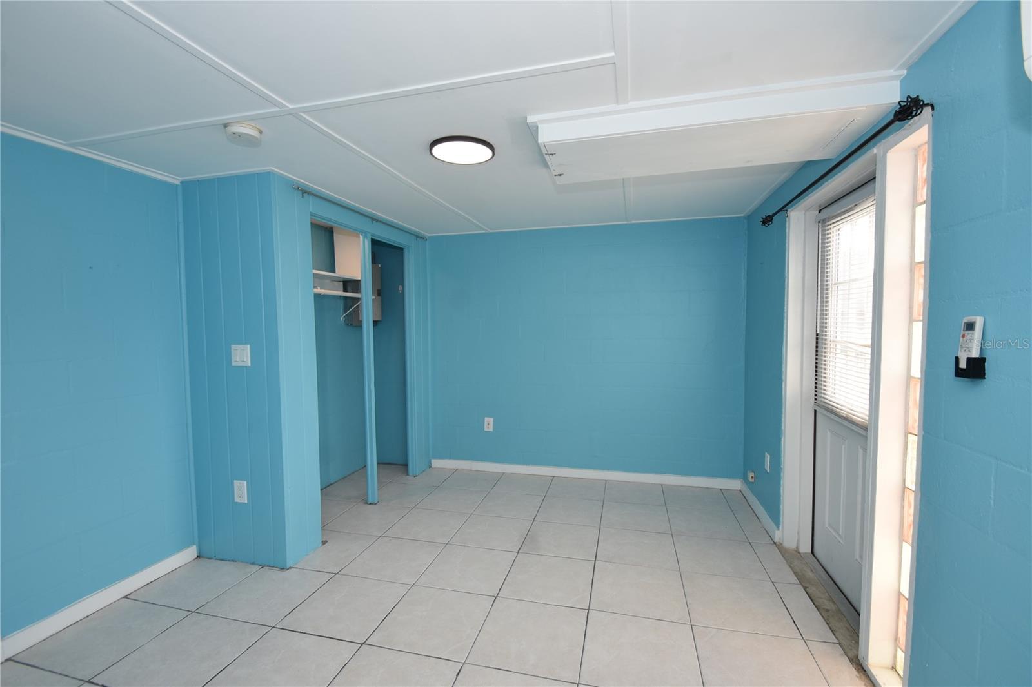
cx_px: 516
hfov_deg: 100.4
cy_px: 344
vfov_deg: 77.3
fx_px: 430
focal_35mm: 15
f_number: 4.5
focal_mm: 10
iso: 200
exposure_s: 1/80
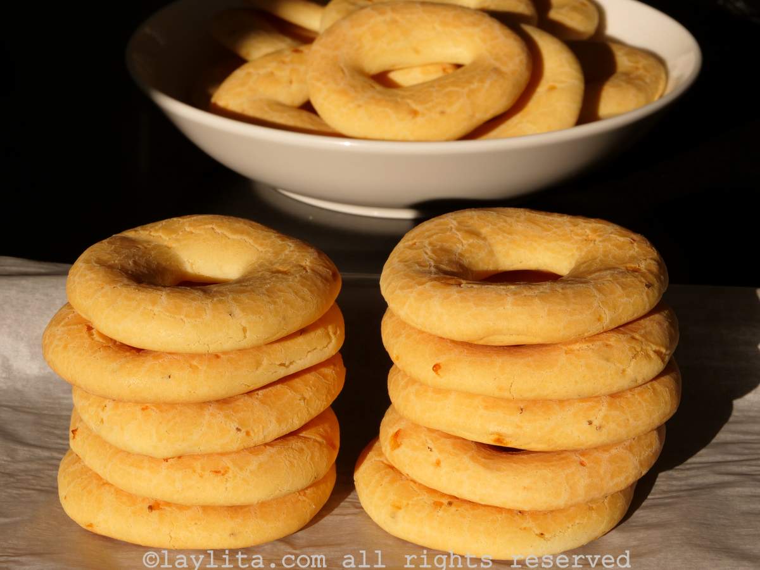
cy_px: 285
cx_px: 380
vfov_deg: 14.8
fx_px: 2196
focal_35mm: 100
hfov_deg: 19.6
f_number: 14
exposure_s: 1/160
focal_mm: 50
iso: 200
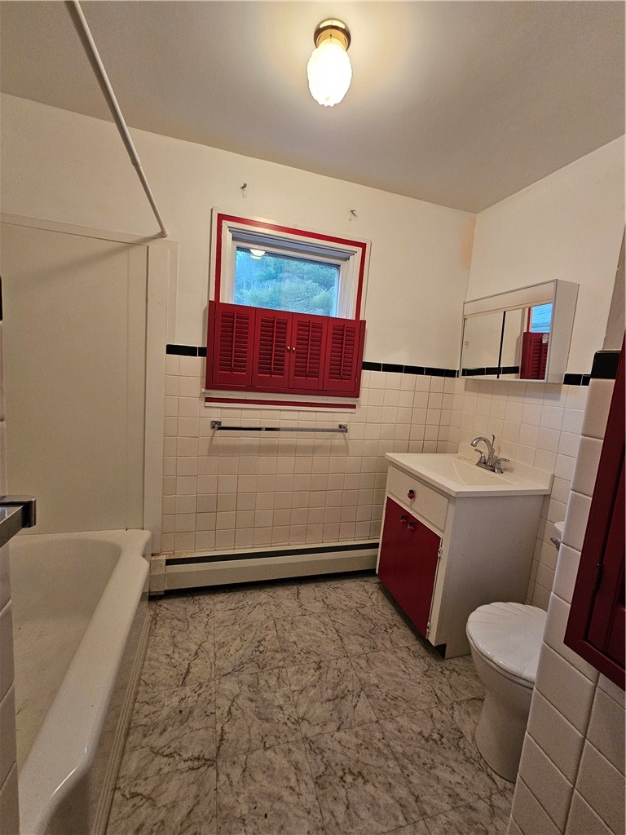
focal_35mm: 13
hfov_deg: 89.9
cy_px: 418
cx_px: 313
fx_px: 313
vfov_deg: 106.2
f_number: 2.2
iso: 400
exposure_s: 1/60
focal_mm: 2.2
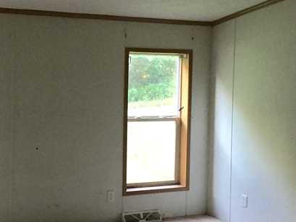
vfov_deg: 25.6
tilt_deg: -1.9
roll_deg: +0.4
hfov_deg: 33.0
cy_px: 103
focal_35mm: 57
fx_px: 487
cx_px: 69
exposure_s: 1/30
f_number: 2.2
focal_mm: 4.15
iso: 200
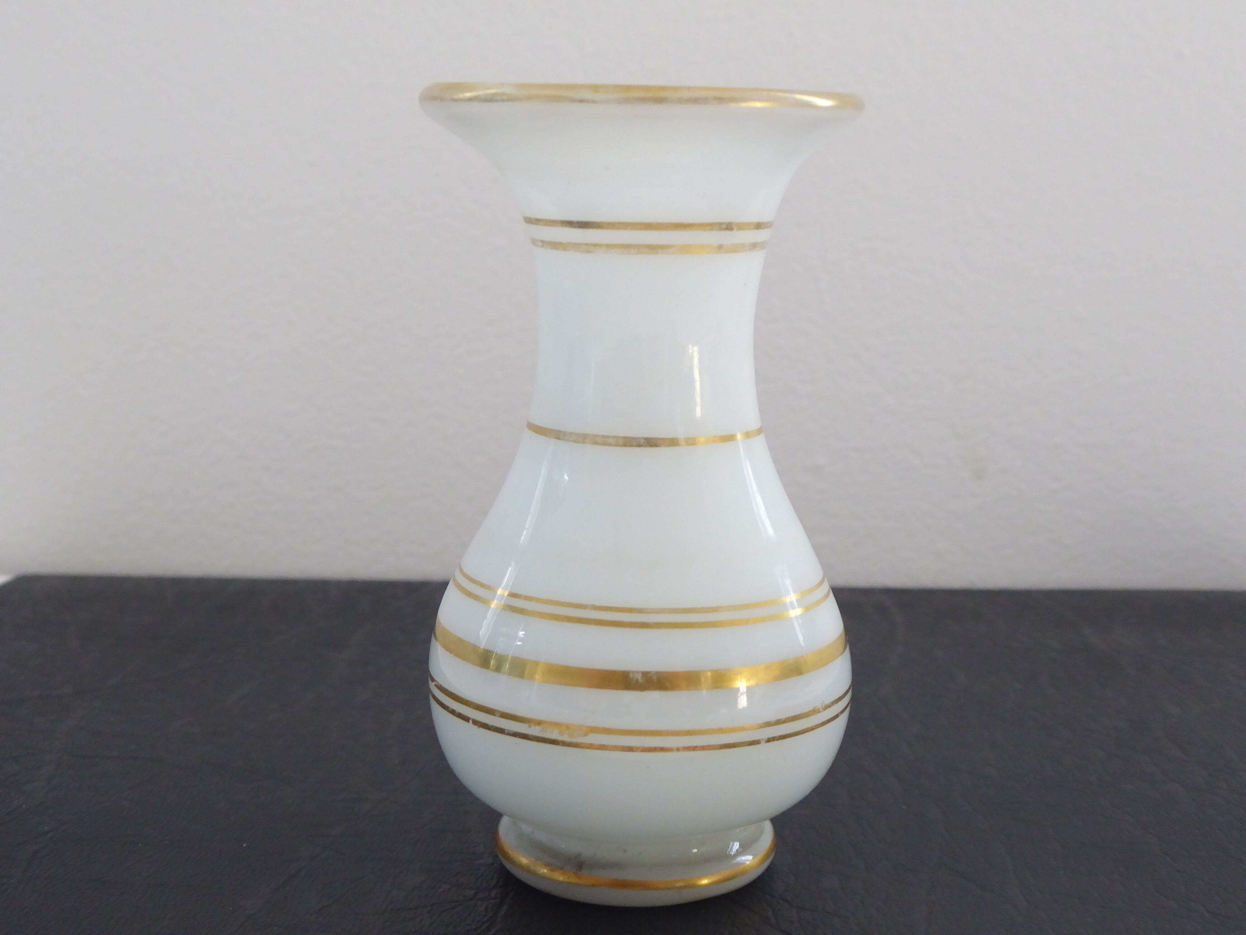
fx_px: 1764
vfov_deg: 29.7
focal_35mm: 49
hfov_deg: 38.9
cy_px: 468
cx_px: 623
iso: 400
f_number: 4
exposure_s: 1/50
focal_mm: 8.4
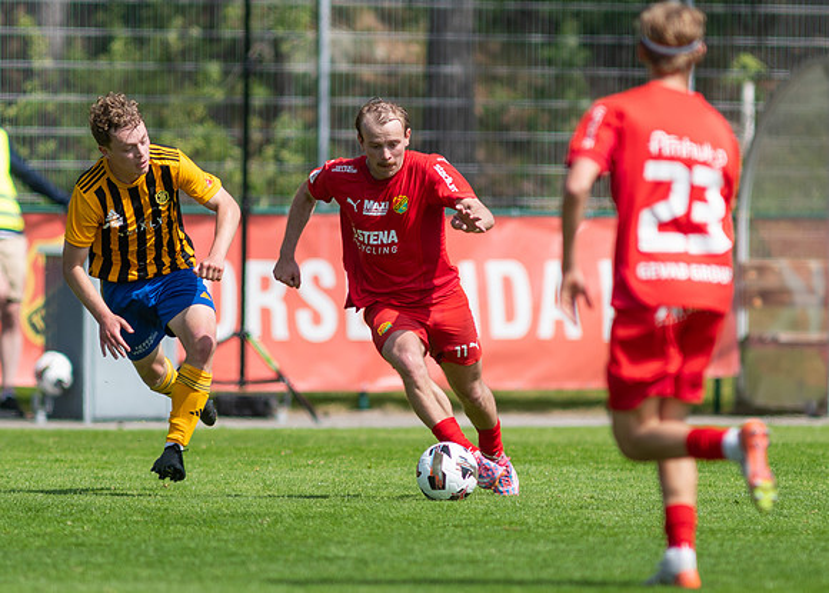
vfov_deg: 2.2
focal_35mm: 648
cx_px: 380
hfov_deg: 3.1
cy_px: 287
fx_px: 15263
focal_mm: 300
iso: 100
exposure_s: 1/1600
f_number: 3.2
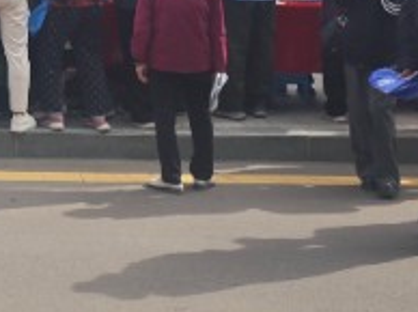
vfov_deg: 14.6
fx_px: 1146
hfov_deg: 18.4
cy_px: -144
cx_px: -203
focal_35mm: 95
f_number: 1.42
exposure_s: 1/1340
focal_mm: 6.68
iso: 50
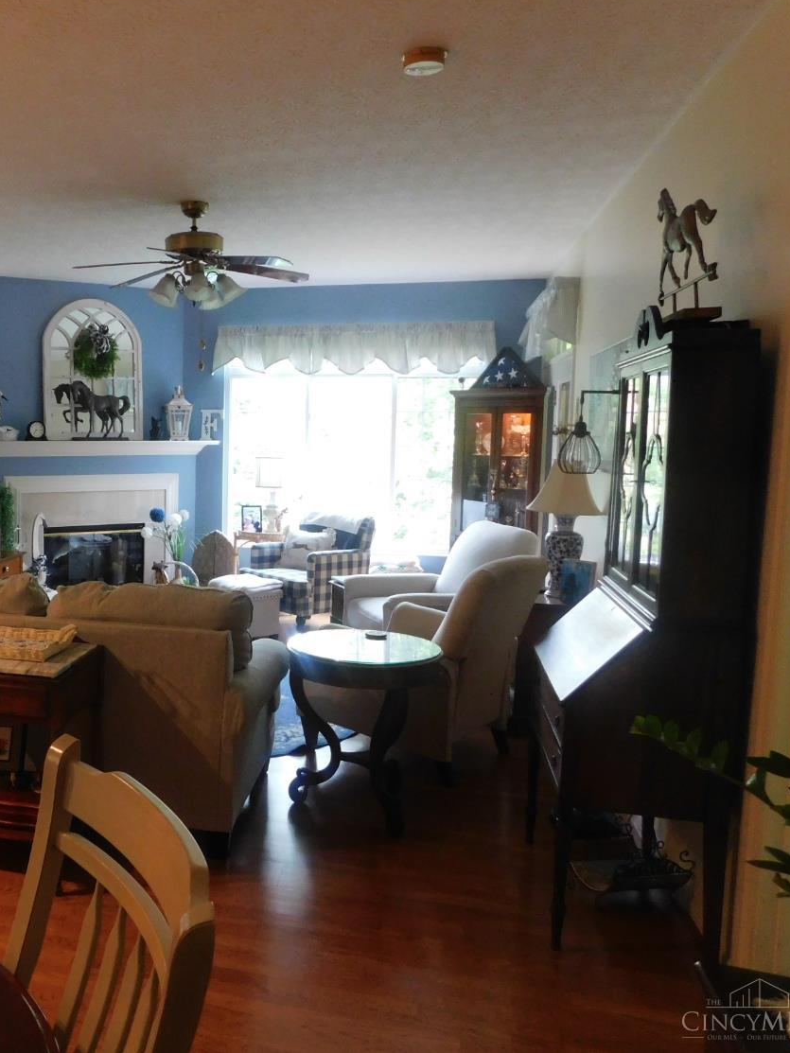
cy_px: 522
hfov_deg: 42.6
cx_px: 117
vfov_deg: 58.3
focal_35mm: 31
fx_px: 943
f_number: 3
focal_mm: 4
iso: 400
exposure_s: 1/15
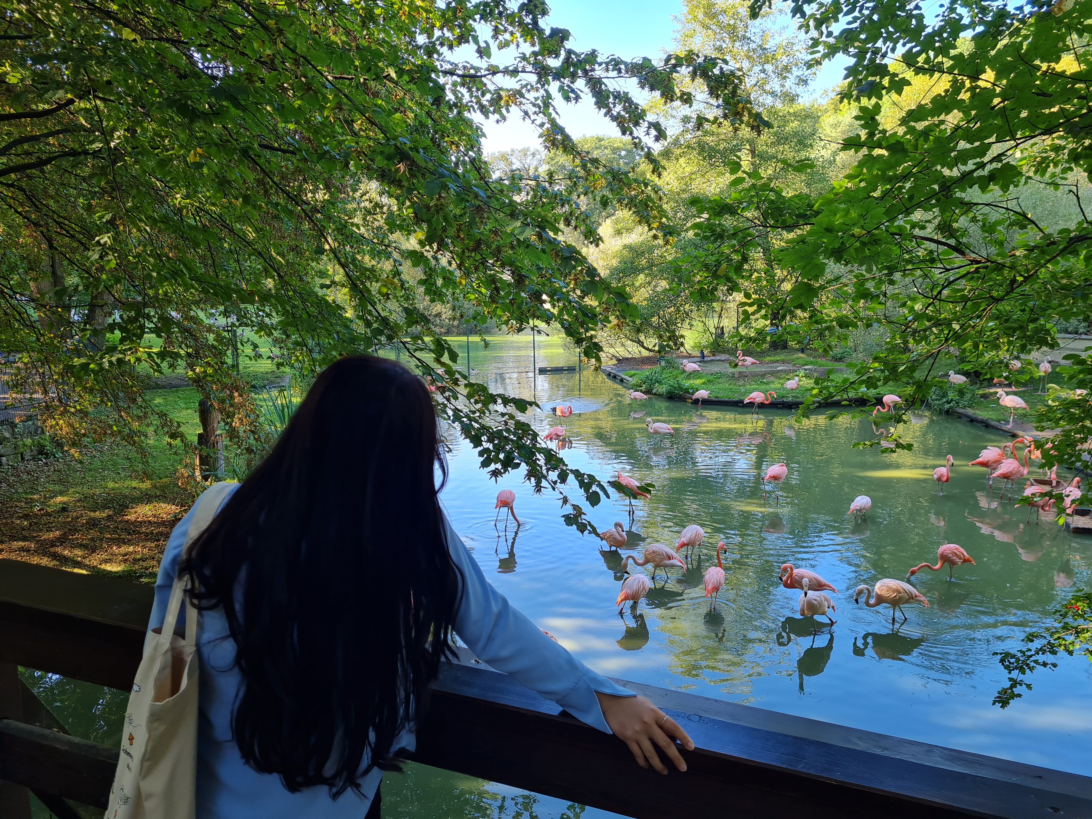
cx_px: 546
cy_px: 410
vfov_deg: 53.1
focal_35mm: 26
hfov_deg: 67.3
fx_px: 820
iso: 50
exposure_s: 1/173
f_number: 1.8
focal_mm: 5.4
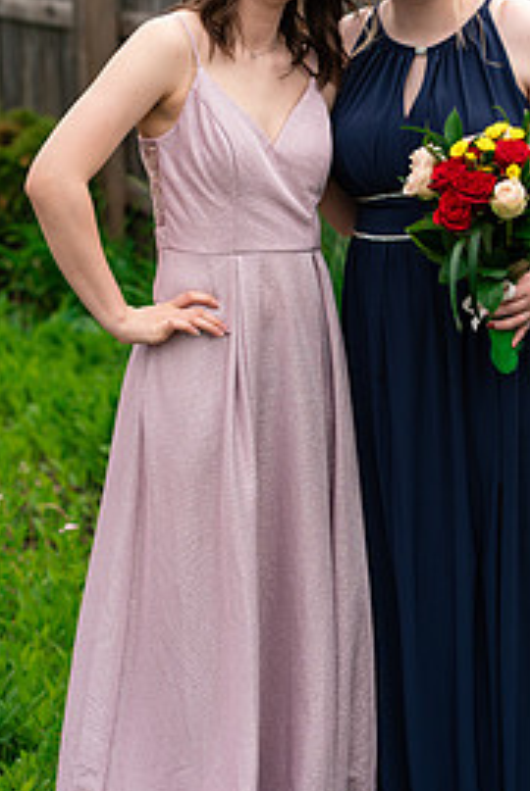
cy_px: 321
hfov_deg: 9.7
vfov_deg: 14.4
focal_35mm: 142
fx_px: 3128
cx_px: 409
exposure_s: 1/800
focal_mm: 85
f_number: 3.5
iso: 400
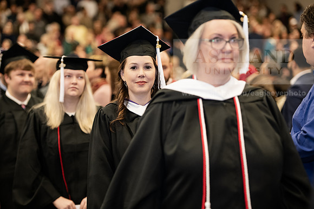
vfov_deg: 12.5
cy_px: 104
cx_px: 157
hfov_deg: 18.6
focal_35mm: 110
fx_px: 960
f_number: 3.2
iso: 2000
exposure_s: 1/200
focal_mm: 110
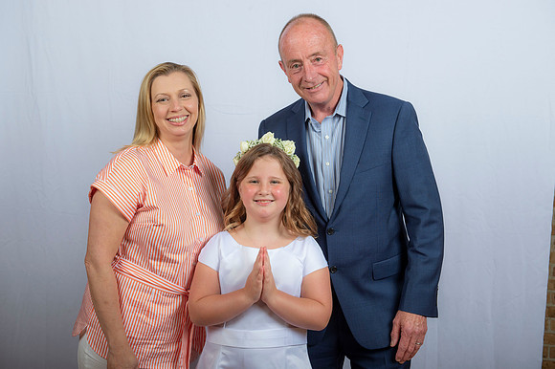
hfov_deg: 35.7
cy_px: 184
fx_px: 863
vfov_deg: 24.2
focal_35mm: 56
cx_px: 278
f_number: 8
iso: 320
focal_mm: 56
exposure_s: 1/200
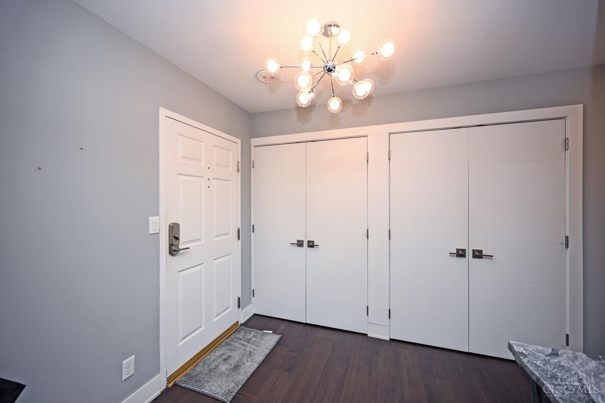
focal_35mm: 14
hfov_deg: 104.3
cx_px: 302
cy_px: 202
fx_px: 235
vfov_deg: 81.2
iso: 250
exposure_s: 1/60
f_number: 4
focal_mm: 14
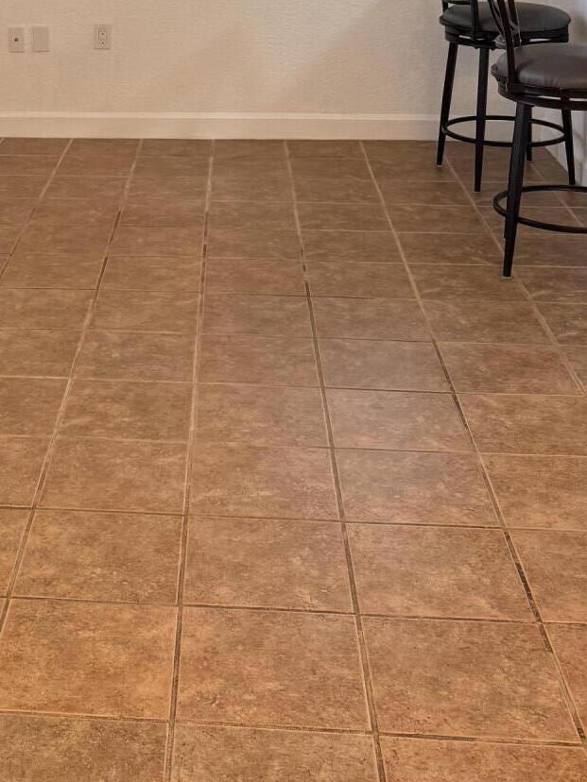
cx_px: 89
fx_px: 1311
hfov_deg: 24.7
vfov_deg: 30.8
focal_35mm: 58
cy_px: -5
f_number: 1.78
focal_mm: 6.76
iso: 160
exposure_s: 1/60
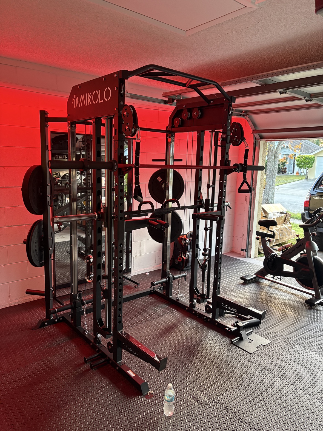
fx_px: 323
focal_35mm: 26
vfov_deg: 67.3
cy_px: 216
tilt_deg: -9.8
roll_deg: -1.8
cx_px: 162
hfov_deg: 53.1
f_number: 1.6
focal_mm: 5.96
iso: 320
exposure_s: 1/60
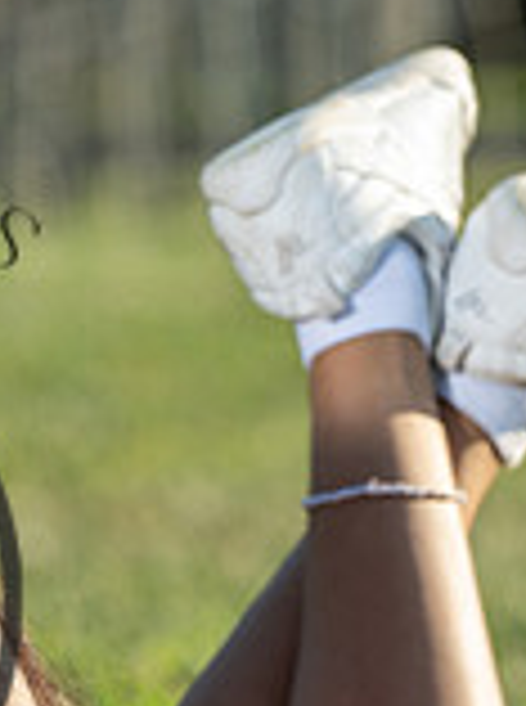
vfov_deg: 2.2
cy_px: 641
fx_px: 18187
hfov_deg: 1.7
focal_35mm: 894
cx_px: -337
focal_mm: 200
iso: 100
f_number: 5.6
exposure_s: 1/200
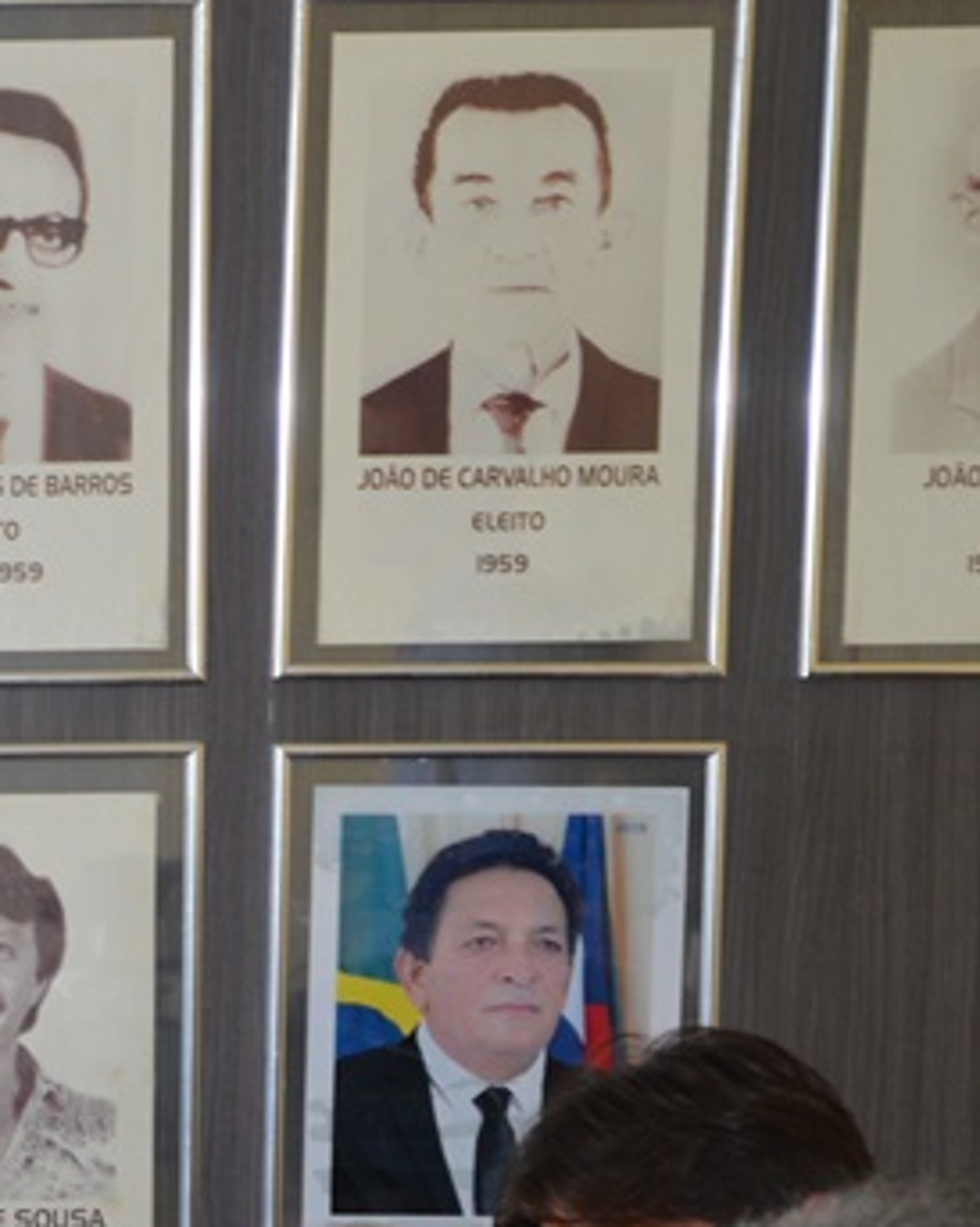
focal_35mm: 210
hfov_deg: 7.2
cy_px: 1214
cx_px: -676
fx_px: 7620
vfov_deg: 9.1
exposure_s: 1/60
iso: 640
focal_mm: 50
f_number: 4.8
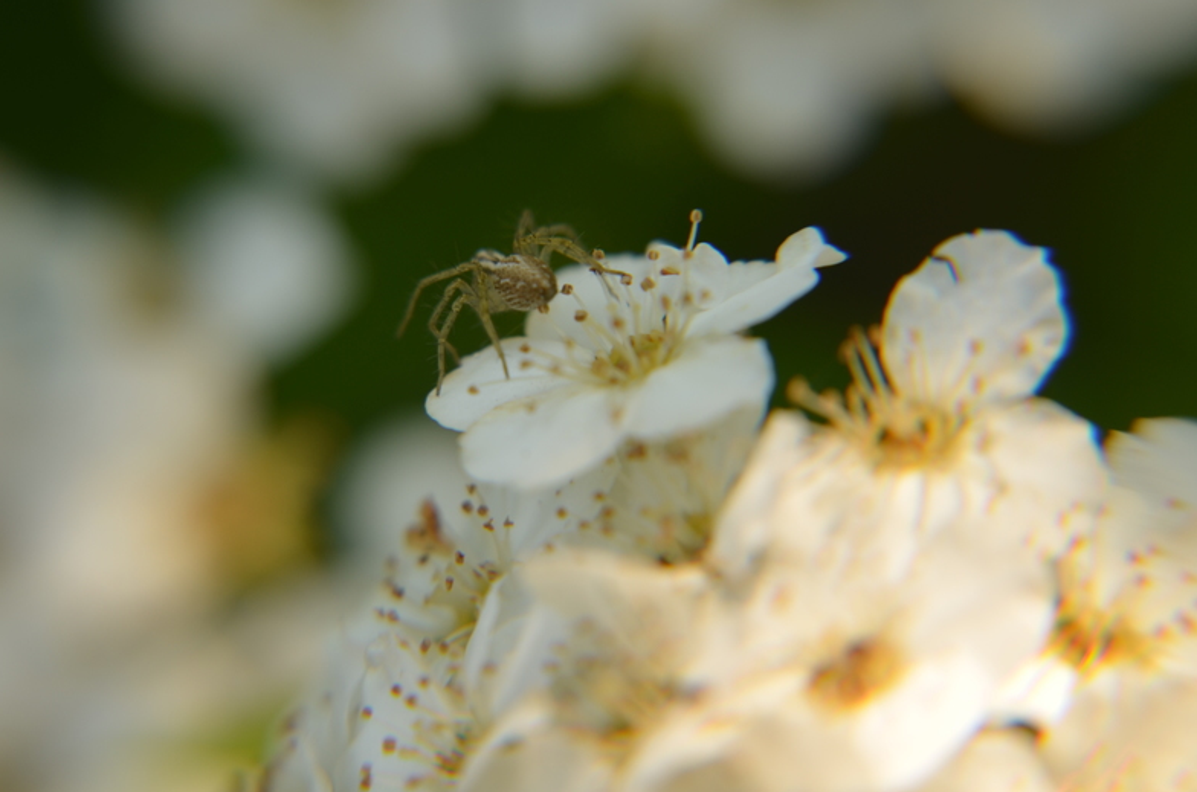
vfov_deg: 11.2
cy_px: 311
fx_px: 4047
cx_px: 508
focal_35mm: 122
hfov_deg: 16.8
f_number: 5.3
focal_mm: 66
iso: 100
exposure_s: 1/100
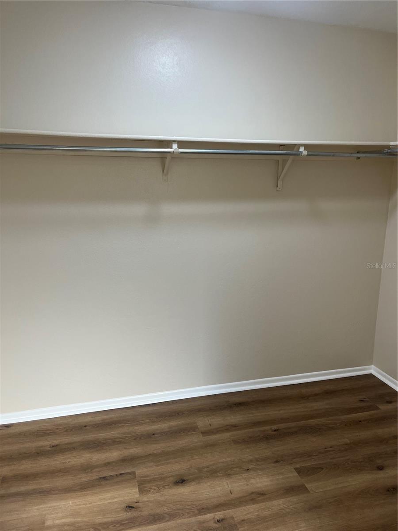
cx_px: 199
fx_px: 399
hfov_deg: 53.1
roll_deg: +0.4
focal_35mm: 26
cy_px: 266
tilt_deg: -12.4
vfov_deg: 67.3
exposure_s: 1/120
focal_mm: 5.1
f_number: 1.6
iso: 100
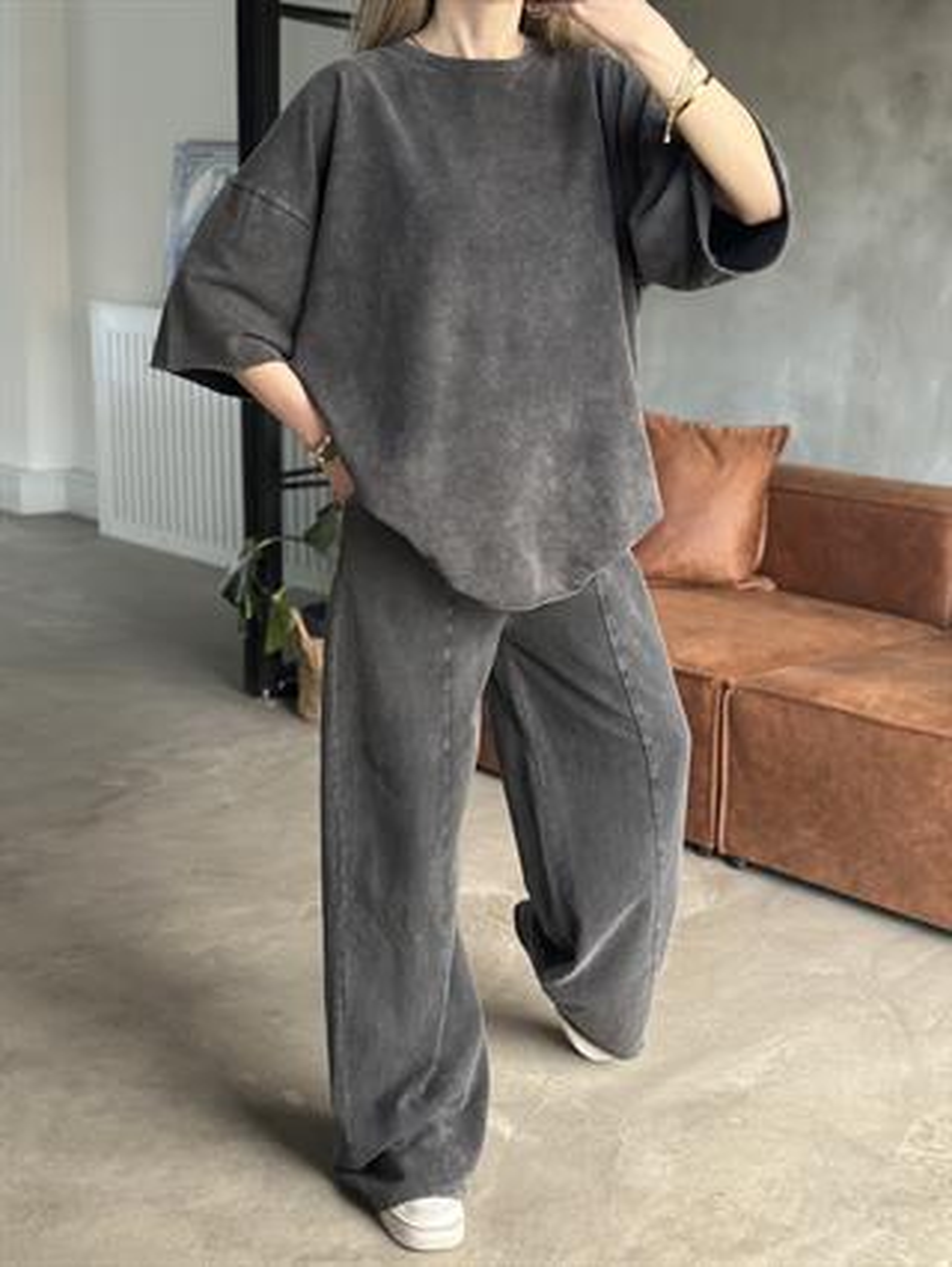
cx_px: 476
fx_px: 1758
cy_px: 634
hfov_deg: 30.3
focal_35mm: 48
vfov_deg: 39.6
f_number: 1.78
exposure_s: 1/40
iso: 640
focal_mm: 6.86
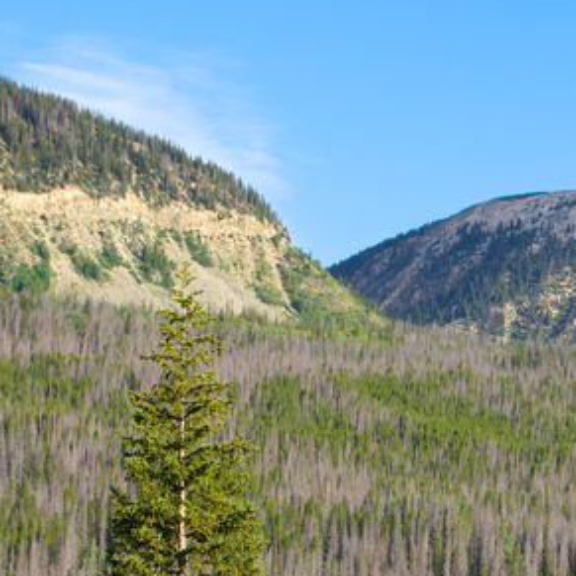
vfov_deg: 12.8
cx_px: 489
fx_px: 2560
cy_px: 482
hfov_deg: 12.8
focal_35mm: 136
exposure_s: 1/320
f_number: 5.6
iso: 125
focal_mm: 20.41
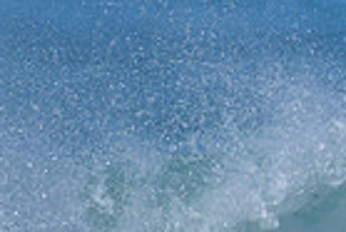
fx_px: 44295
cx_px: 502
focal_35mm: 4604
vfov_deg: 0.3
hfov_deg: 0.4
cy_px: 324
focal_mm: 800
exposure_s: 1/2000
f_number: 6.3
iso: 160
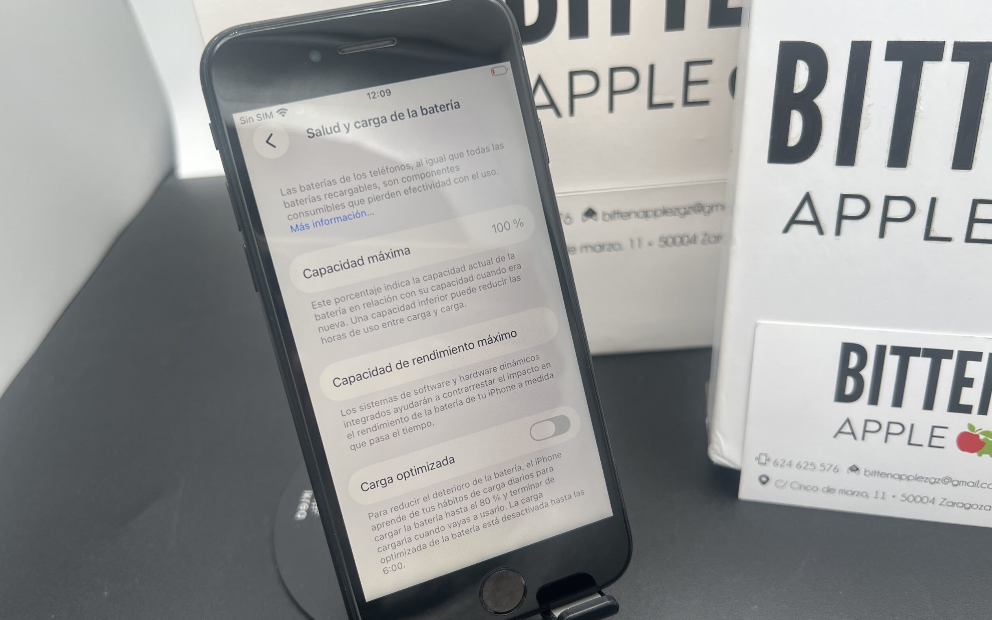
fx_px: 757
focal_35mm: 28
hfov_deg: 66.5
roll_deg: +6.4
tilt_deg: -38.4
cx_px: 489
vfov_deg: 44.5
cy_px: 327
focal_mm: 5.7
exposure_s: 1/302
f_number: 1.5
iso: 50
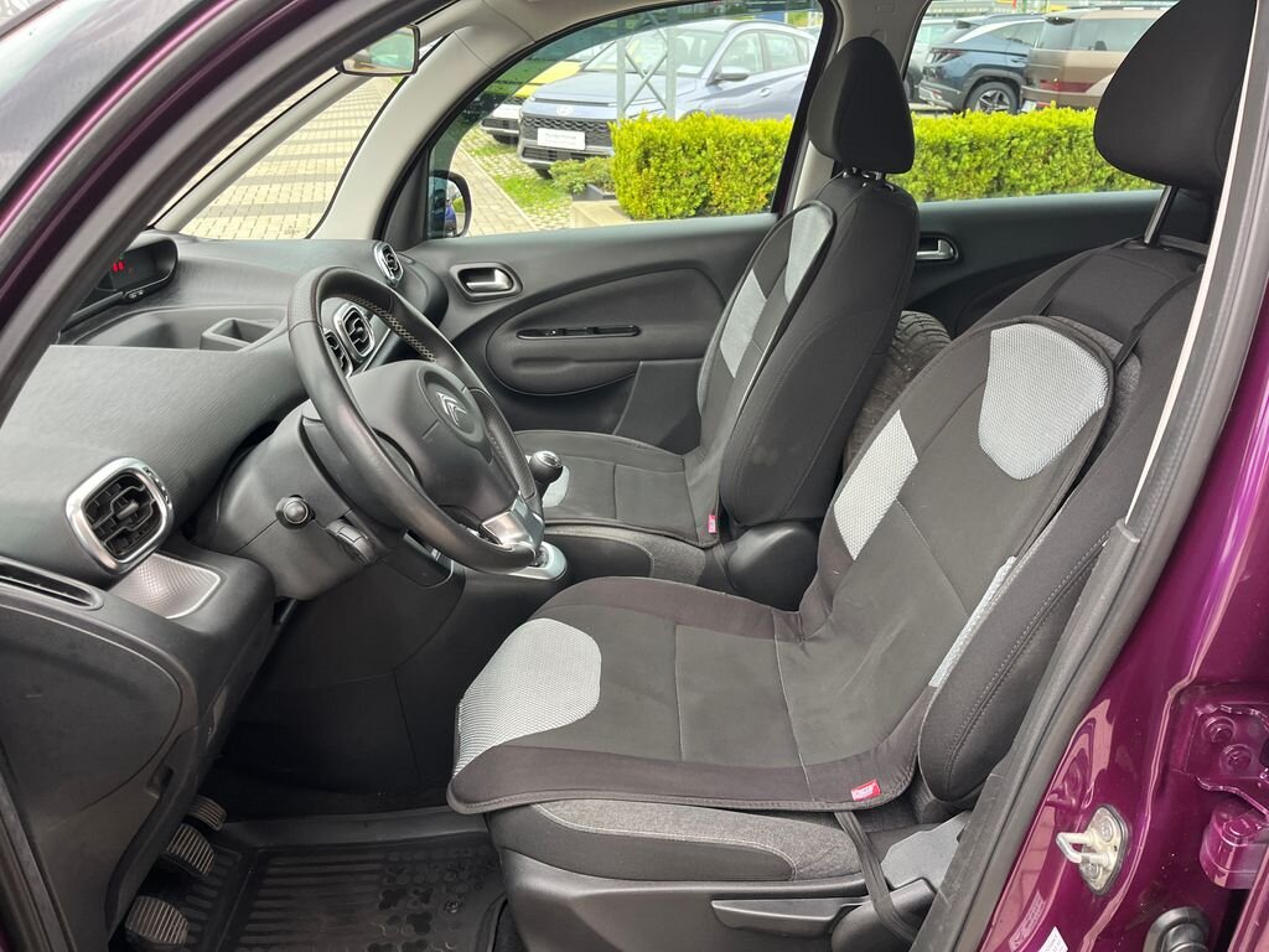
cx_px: 634
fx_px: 953
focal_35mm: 26
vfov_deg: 53.1
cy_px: 476
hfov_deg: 67.3
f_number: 1.6
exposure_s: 1/119
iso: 125
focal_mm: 5.1
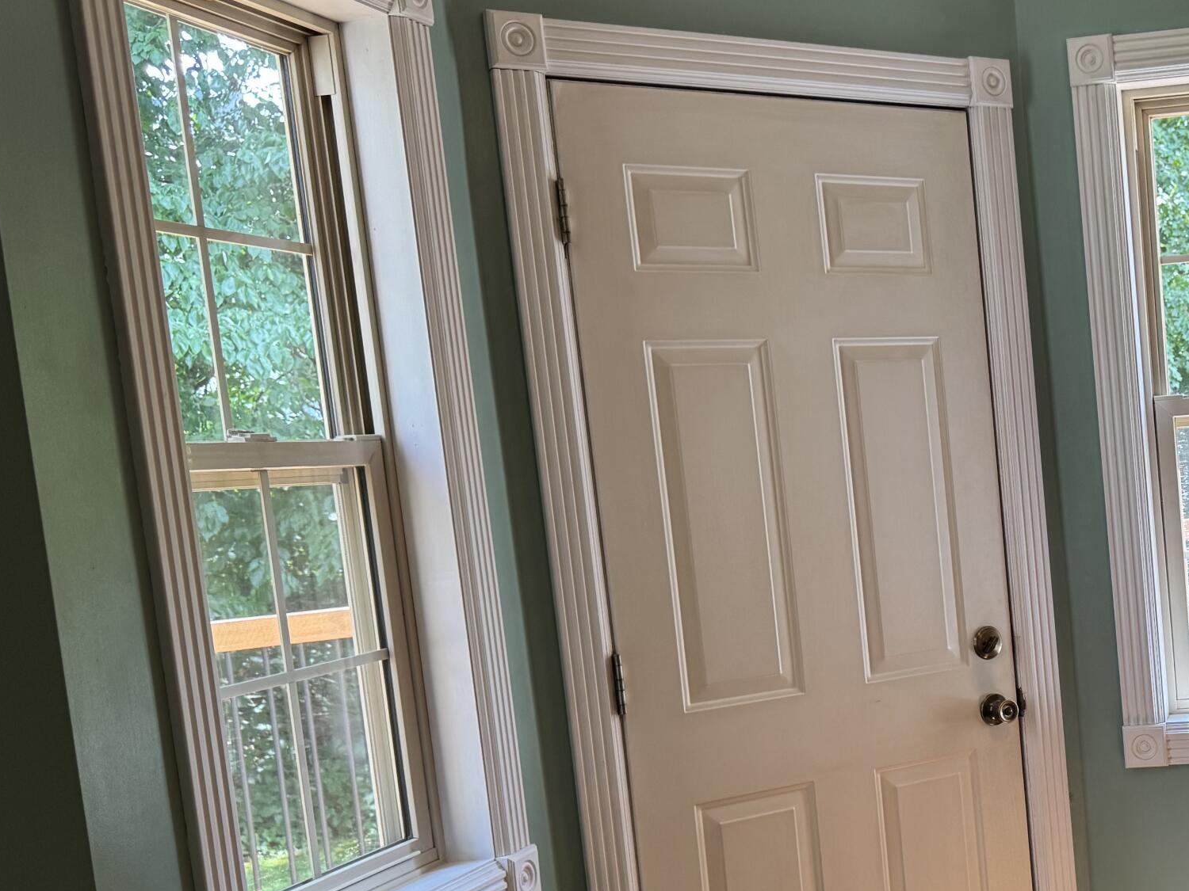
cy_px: 624
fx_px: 1649
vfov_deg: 30.0
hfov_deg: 36.4
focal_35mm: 48
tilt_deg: -7.1
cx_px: 1139
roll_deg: +4.2
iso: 125
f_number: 1.78
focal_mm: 6.76
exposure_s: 1/120
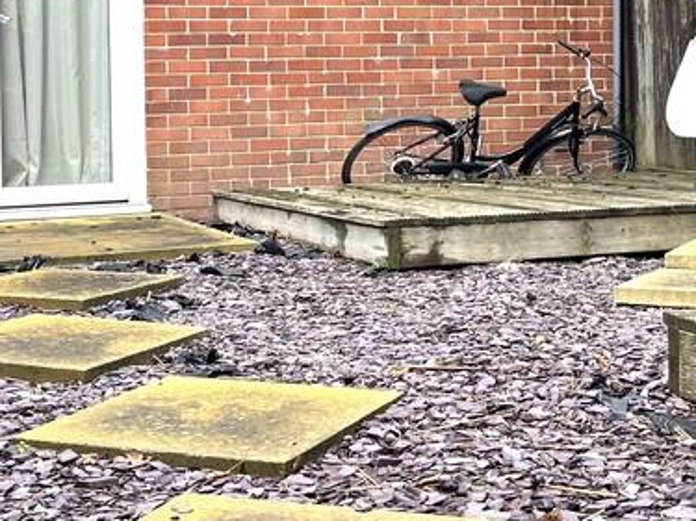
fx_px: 1427
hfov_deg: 27.4
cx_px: 399
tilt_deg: +2.5
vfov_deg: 20.3
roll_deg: +1.1
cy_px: 46
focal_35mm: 71
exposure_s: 1/121
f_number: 1.6
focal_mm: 5.1
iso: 40
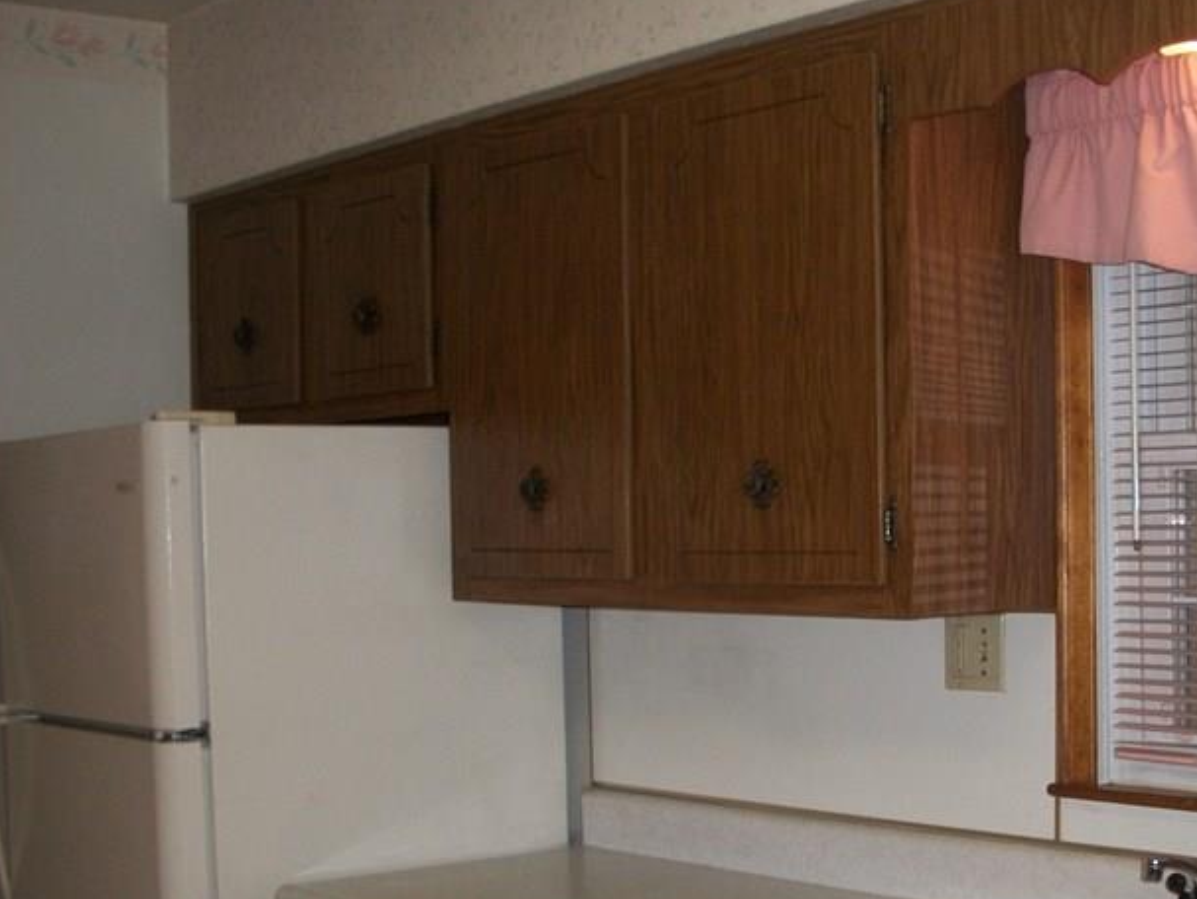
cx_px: 960
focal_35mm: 59
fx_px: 2041
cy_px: 700
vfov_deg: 24.5
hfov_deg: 31.8
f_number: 3.1
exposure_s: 1/60
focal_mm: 6.3
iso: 160
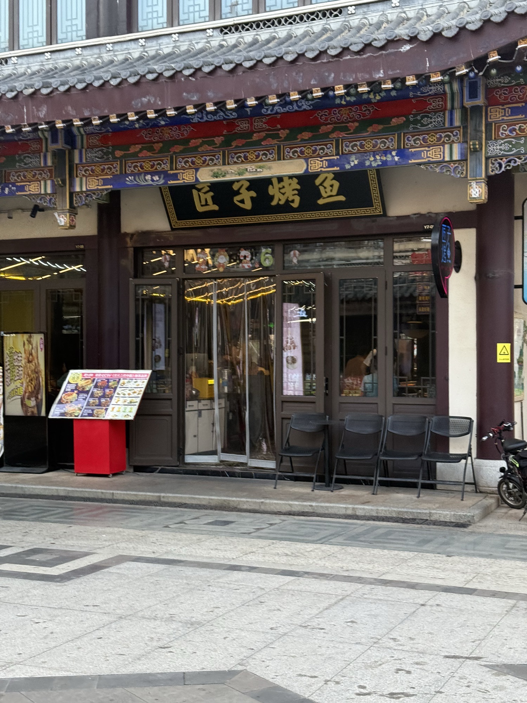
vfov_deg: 39.7
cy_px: 352
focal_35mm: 48
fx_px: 974
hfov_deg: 30.3
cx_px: 264
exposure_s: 1/202
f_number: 1.78
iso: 160
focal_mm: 6.76
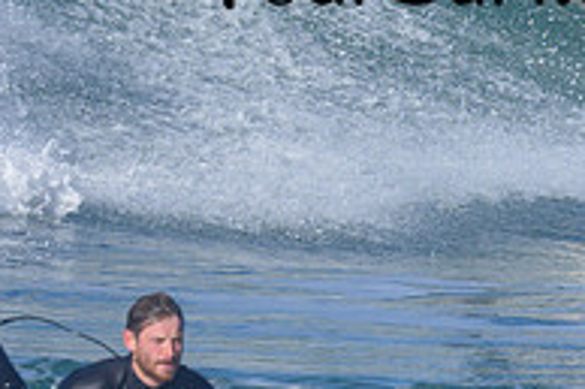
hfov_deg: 0.6
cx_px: 455
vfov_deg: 0.4
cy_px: -188
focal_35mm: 3297
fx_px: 53530
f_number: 6.3
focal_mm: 800
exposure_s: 1/2000
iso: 250
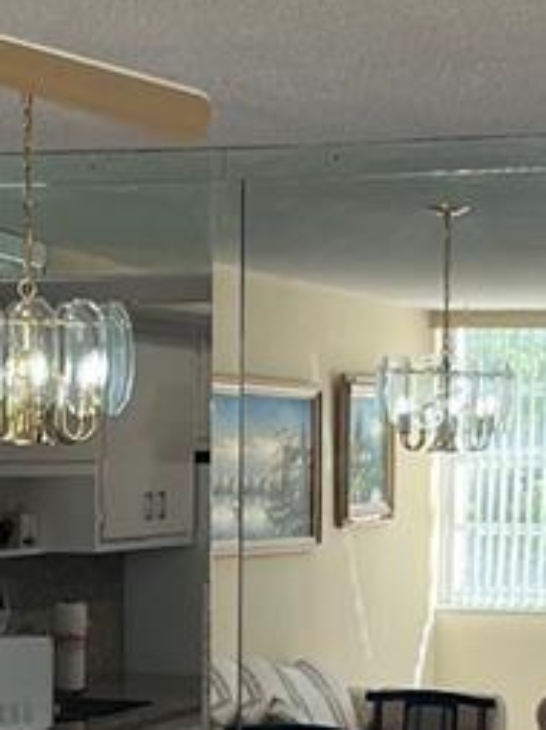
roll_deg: -0.2
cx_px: 121
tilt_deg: -3.5
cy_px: 606
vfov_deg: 15.9
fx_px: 2591
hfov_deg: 12.0
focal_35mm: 123
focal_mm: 5.7
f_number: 1.5
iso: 50
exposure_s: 1/421
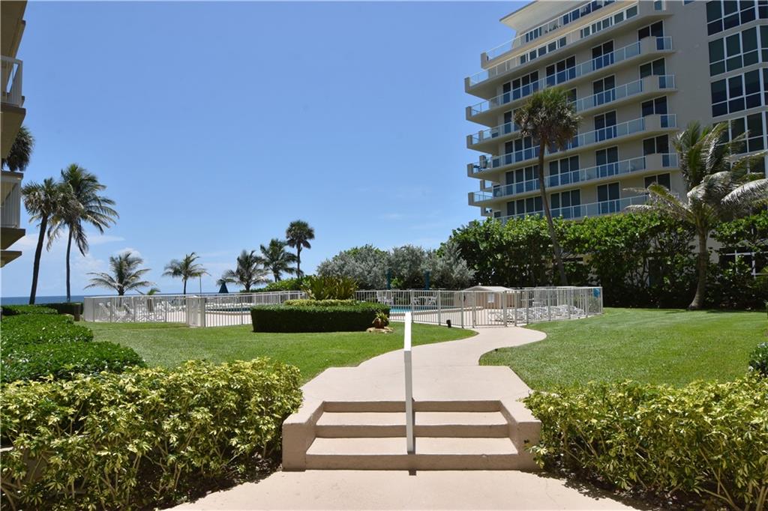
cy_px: 256
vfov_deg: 56.1
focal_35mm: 22
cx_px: 384
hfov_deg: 77.3
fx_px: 480
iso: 200
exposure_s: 1/250
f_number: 13
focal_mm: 15
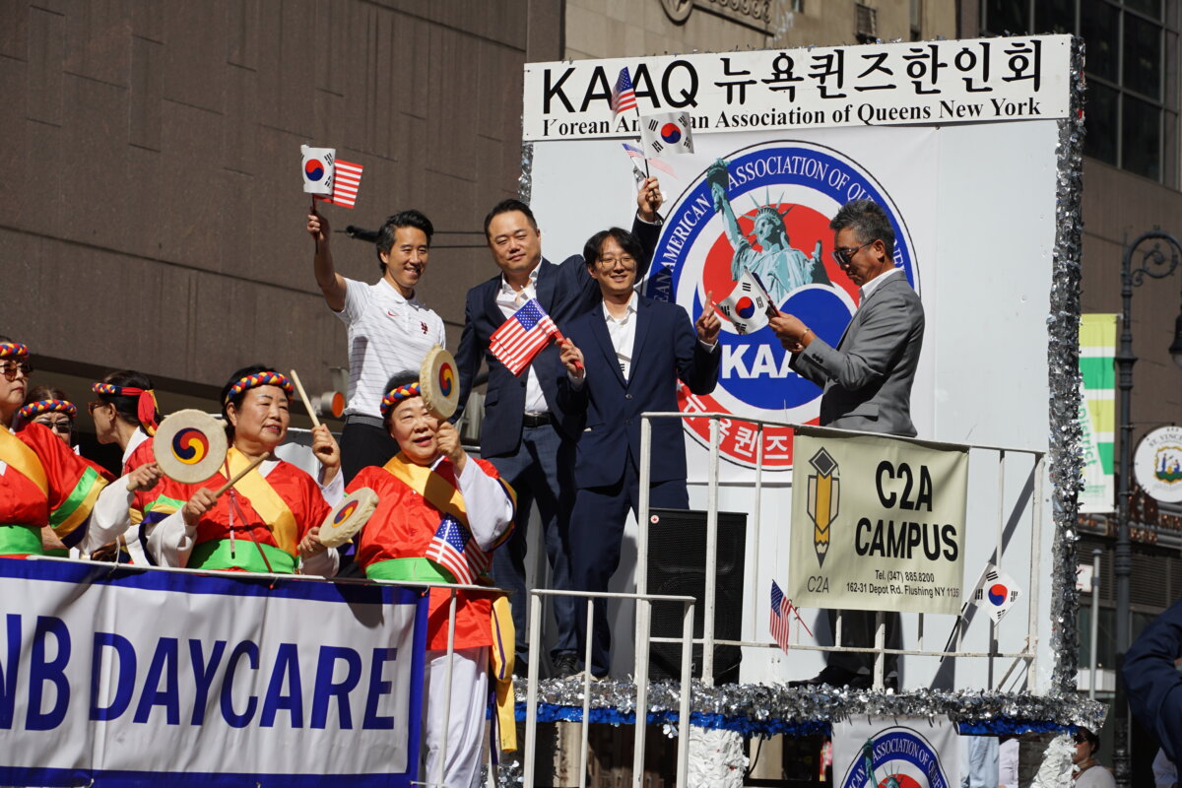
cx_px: 591
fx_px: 4925
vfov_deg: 9.1
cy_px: 394
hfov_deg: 13.7
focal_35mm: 150
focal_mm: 150
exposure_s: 1/320
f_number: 10
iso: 100
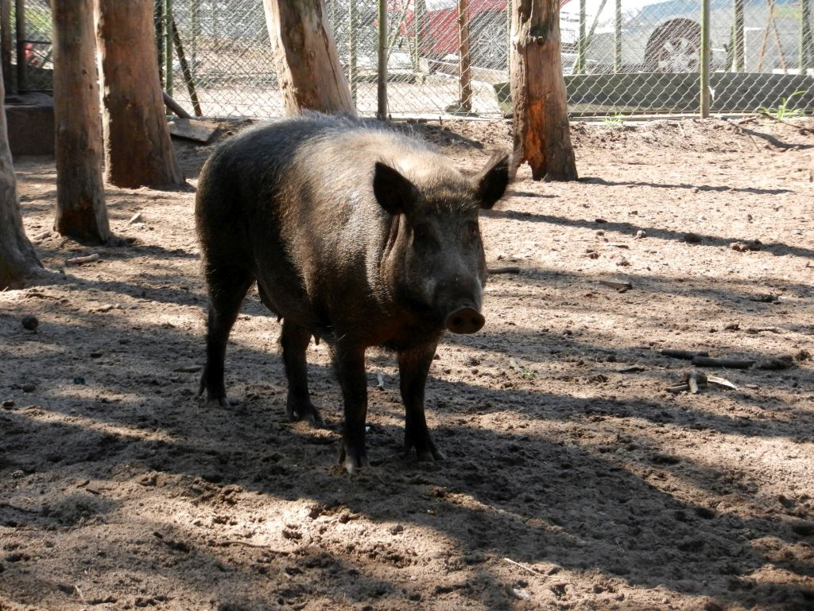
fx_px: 3386
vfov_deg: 10.3
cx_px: 407
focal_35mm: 144
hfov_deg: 13.7
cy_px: 306
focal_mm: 25.9
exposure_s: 1/250
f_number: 5.2
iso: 360
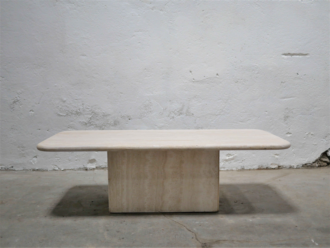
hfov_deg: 46.8
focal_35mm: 40
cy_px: 124
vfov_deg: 36.0
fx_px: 382
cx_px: 165
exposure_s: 1/125
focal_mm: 20
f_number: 1.7
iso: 200
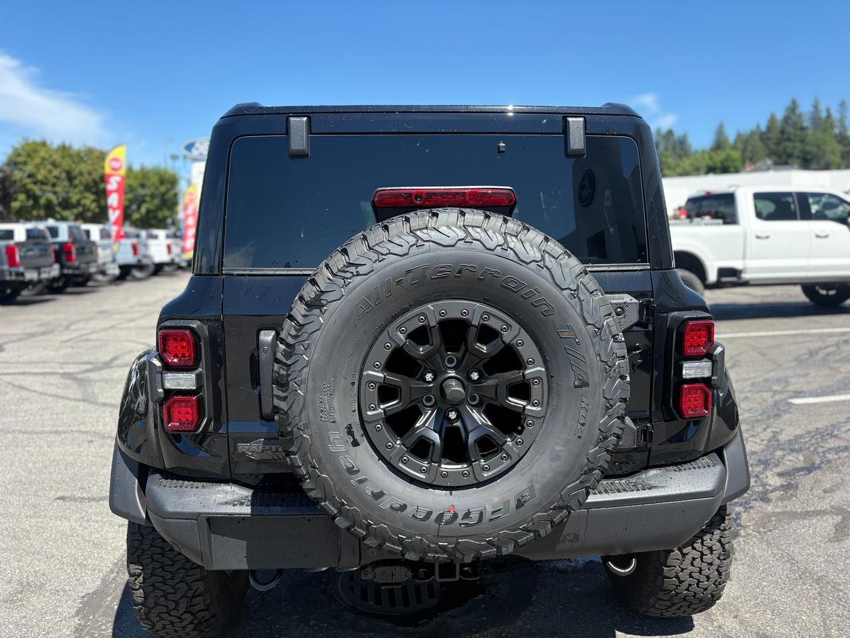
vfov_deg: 53.1
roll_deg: +0.9
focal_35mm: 26
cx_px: 425
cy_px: 319
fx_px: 638
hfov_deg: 67.3
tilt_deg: -5.9
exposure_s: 1/1626
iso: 64
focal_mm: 5.96
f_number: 1.6
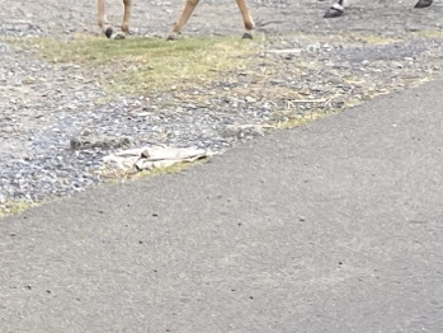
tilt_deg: -6.7
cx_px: -487
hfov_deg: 11.7
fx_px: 1907
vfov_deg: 9.6
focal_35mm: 149
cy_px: -206
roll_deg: -0.4
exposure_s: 1/186
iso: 32
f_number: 1.8
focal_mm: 4.25
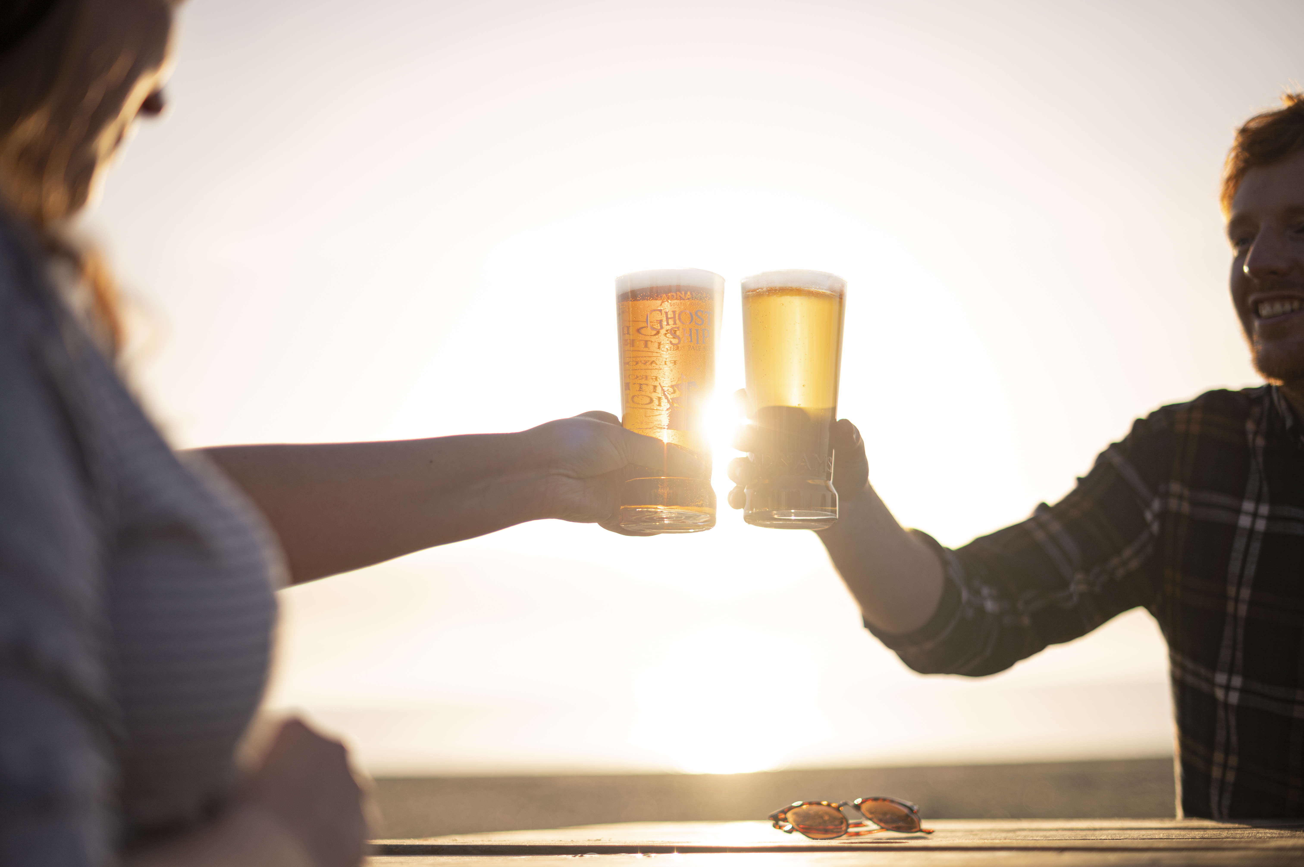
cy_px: 434
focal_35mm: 50
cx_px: 652
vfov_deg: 27.0
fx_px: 1810
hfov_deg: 39.6
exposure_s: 1/8000
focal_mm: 50
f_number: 2
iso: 100
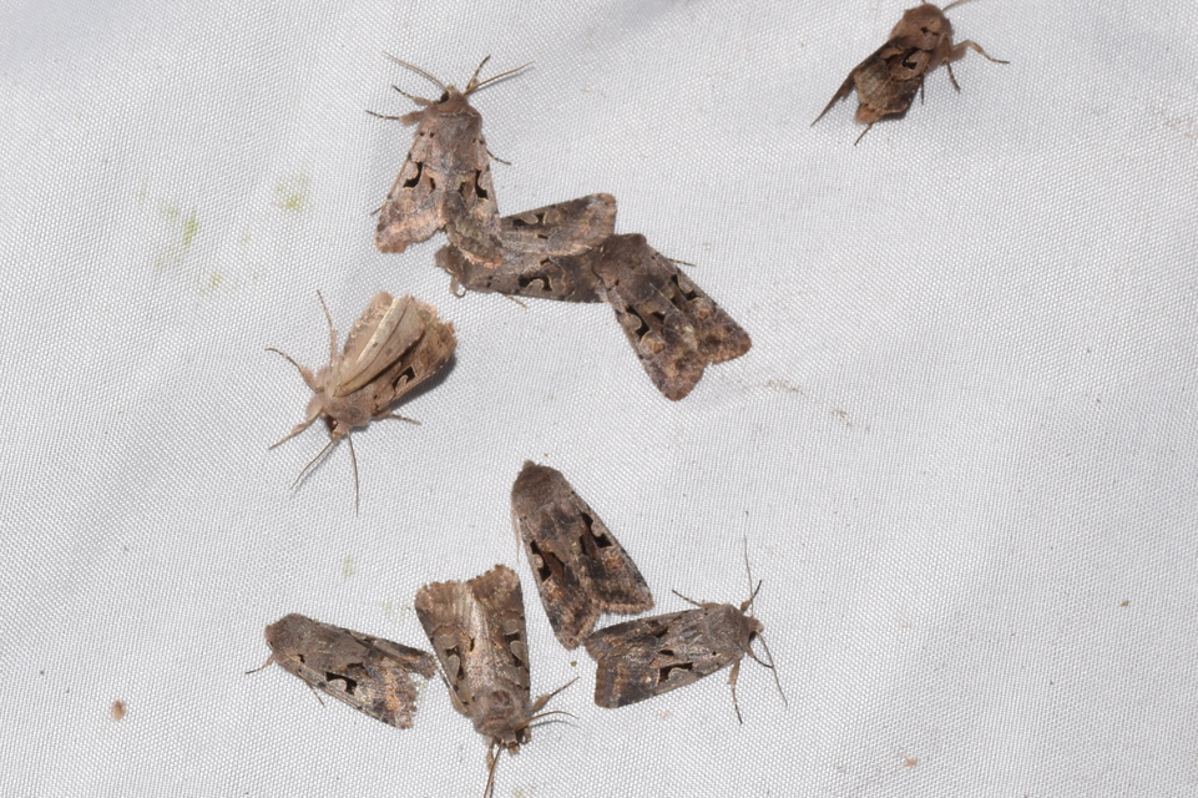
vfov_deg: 12.2
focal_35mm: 112
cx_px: 599
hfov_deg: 18.2
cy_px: 399
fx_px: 3742
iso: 100
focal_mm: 75
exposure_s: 1/160
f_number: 13
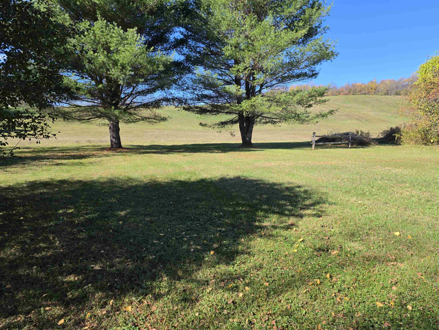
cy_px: 165
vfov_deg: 58.9
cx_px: 220
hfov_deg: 73.9
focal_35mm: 23
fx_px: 292
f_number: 1.7
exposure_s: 1/2234
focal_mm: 6.25
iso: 80
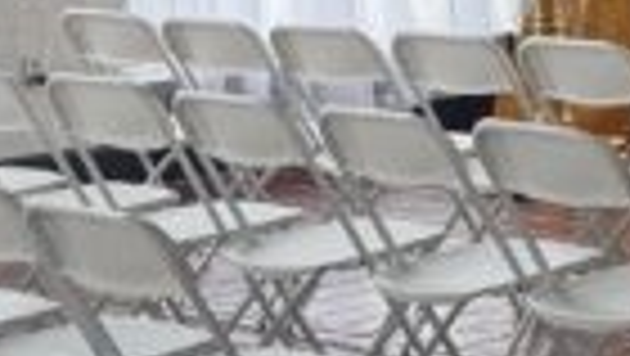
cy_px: -419
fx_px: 3193
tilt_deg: +3.5
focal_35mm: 191
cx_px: 950
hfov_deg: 10.8
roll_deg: +1.1
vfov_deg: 6.2
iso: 64
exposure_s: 1/164
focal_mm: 6.76
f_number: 1.78
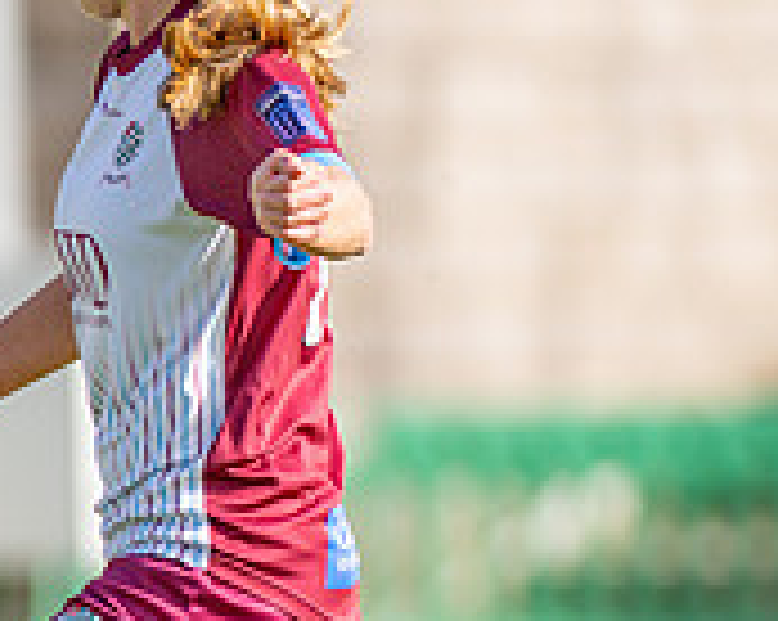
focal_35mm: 1277
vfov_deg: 1.2
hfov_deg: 1.5
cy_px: 743
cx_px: -199
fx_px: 29371
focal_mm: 300
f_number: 2.8
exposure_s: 1/3200
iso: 200
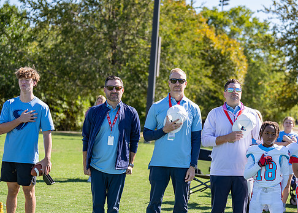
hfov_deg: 20.6
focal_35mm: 97
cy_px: 135
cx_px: 175
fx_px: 821
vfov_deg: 14.8
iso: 125
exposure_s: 1/1000
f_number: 2.8
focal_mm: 70
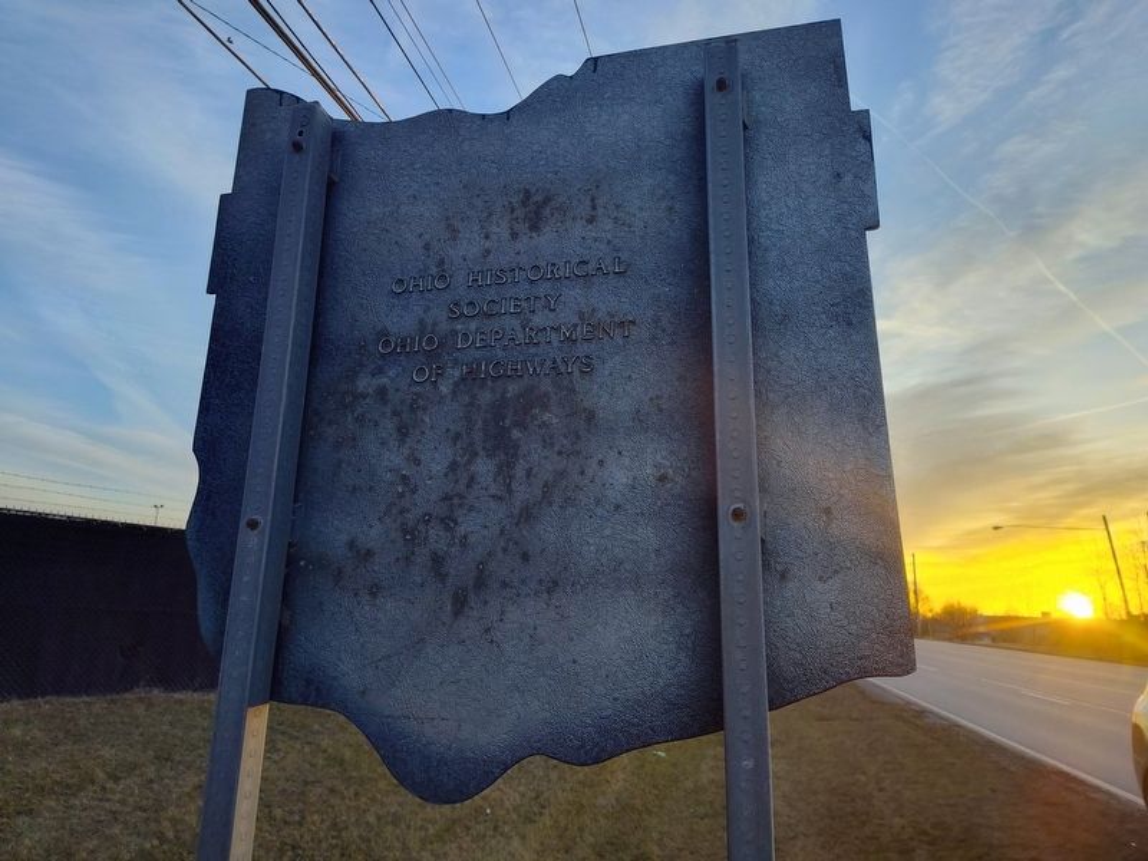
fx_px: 763
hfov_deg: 73.9
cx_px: 574
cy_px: 430
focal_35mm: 23
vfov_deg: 58.9
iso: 100
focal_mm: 5.56
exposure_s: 1/292
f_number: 1.8
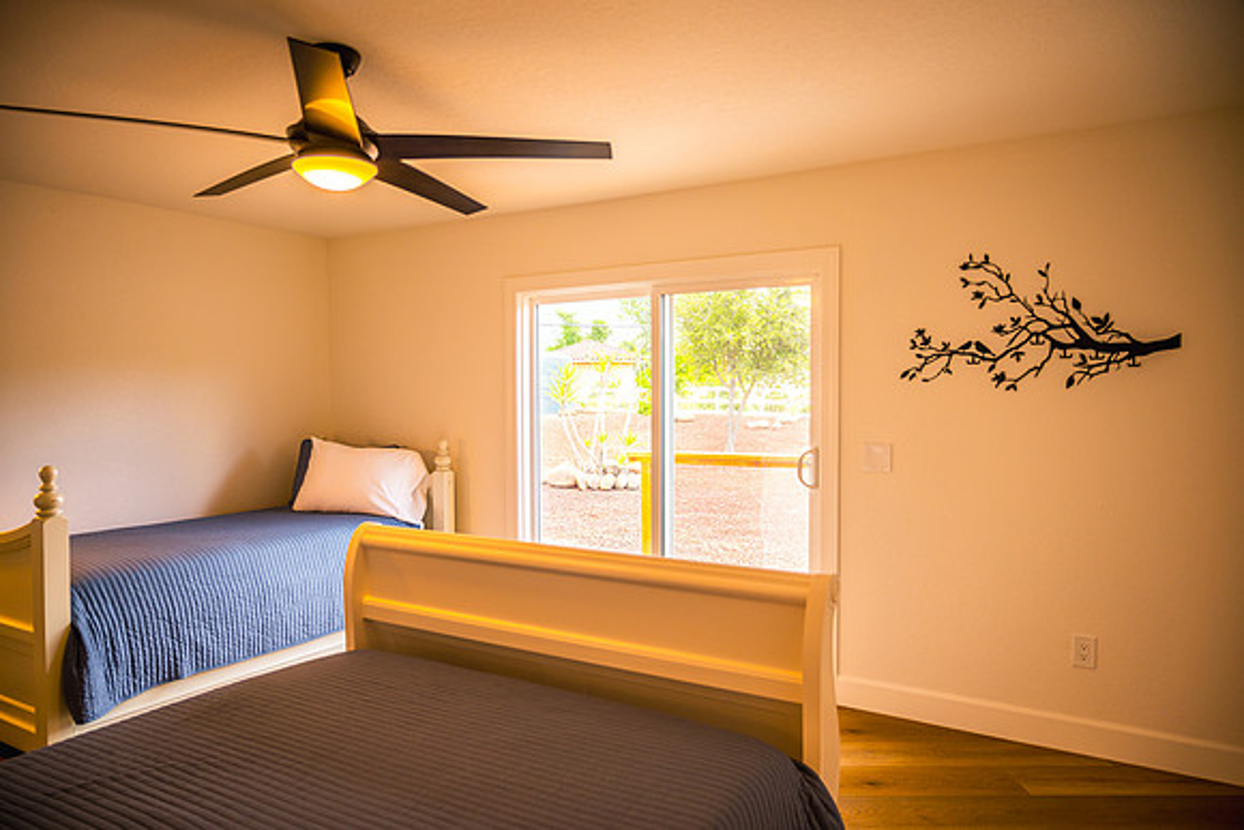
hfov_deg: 73.7
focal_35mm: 24
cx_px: 622
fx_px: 829
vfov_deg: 53.2
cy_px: 415
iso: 64
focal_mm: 24
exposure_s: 1/20
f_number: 4
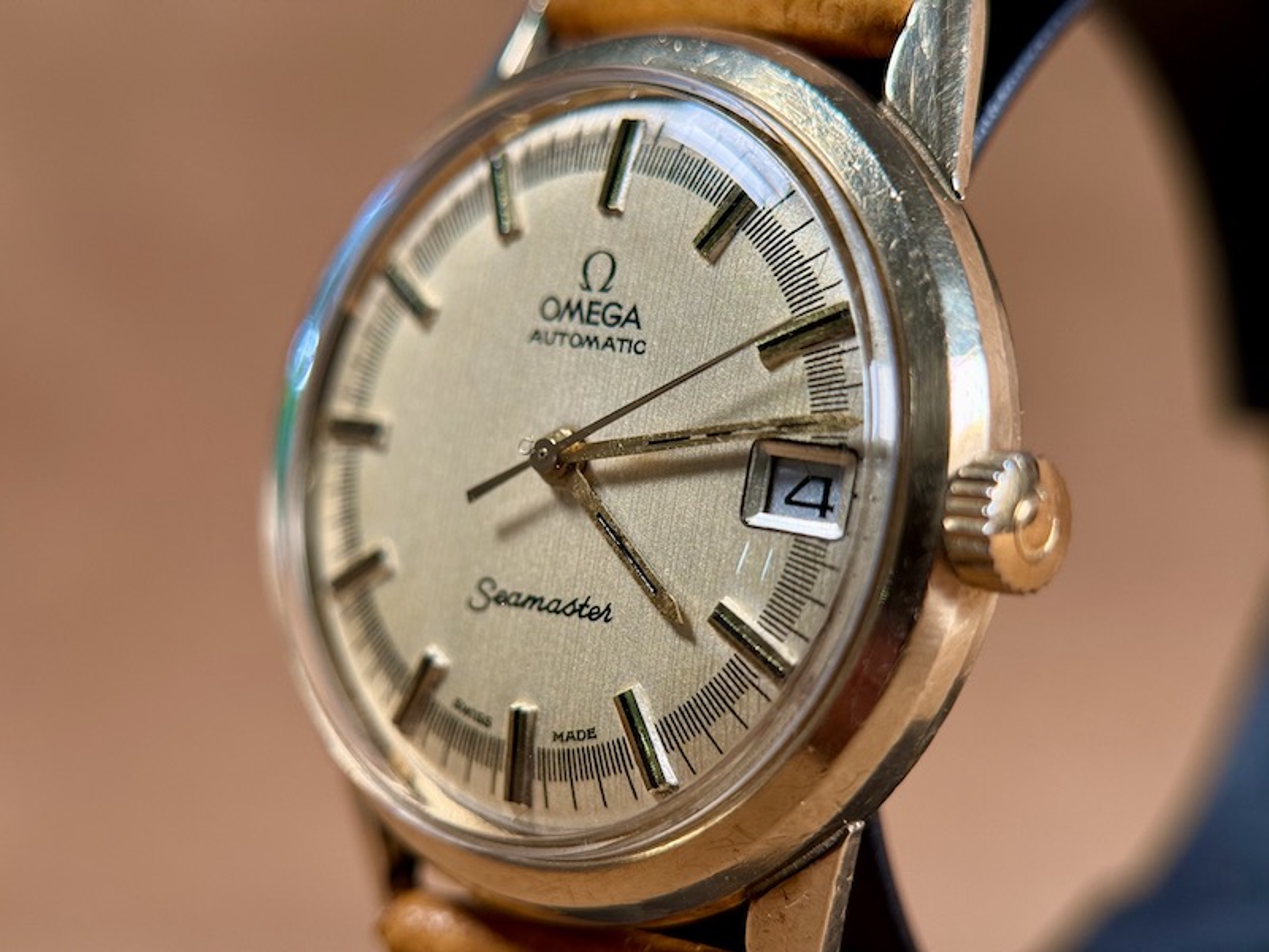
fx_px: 1760
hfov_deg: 39.7
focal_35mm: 48
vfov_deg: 30.3
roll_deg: +0.0
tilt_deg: -9.7
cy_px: 476
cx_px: 634
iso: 80
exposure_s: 1/117
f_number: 1.78
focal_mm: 6.76
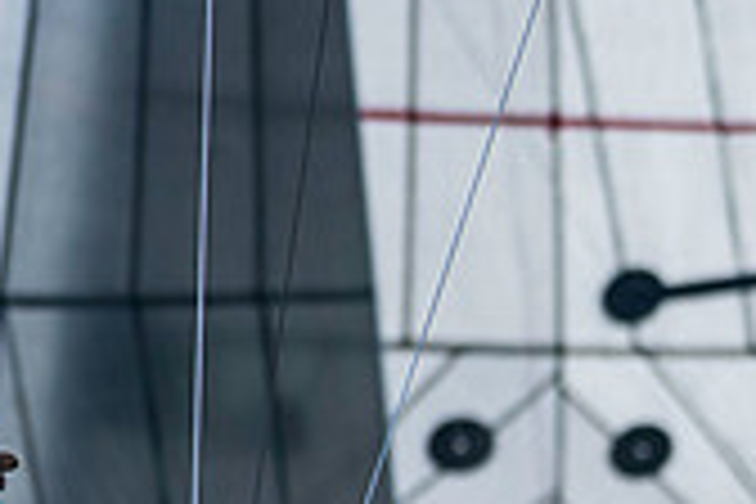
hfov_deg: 1.3
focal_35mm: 1558
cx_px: 1130
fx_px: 32715
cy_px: 817
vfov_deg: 0.9
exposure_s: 1/2500
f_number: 5
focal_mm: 300
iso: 250
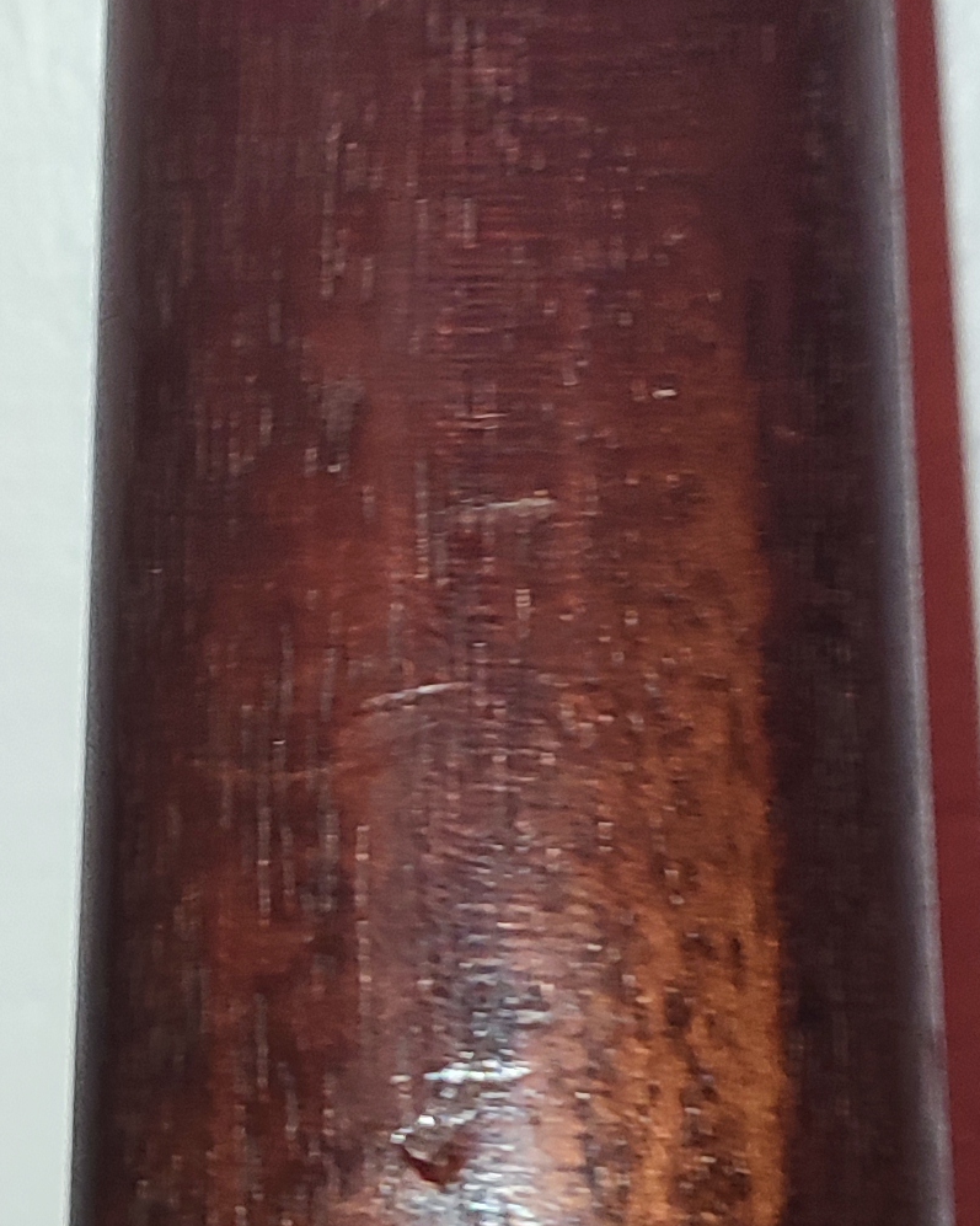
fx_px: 3410
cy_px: 604
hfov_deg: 16.3
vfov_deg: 20.4
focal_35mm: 94
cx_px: 406
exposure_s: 1/20
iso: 741
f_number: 1.89
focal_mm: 5.89
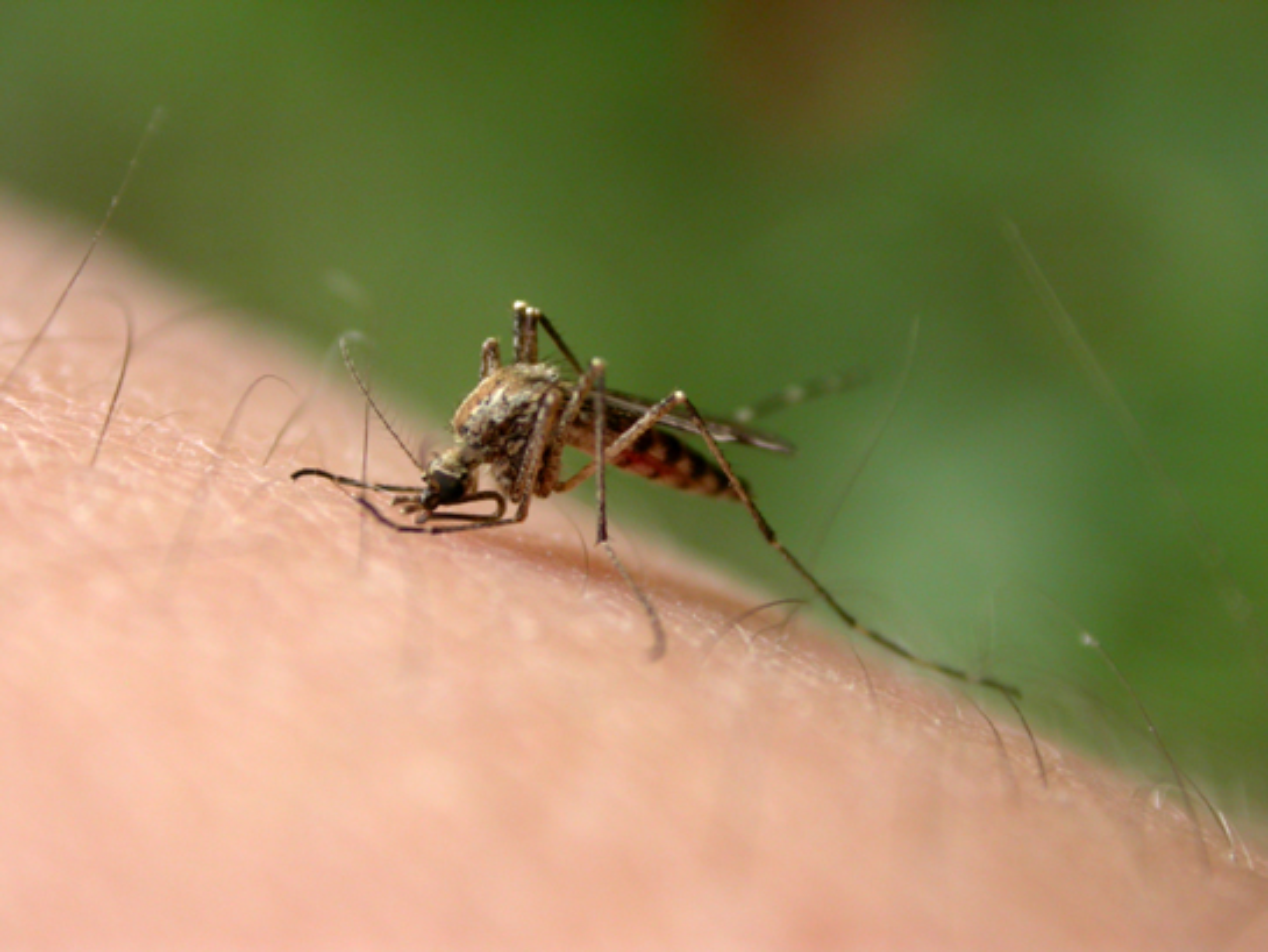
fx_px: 3517
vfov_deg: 15.4
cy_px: 476
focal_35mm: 96
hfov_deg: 20.4
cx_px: 634
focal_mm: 20
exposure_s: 1/65.2
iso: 100
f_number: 3.9
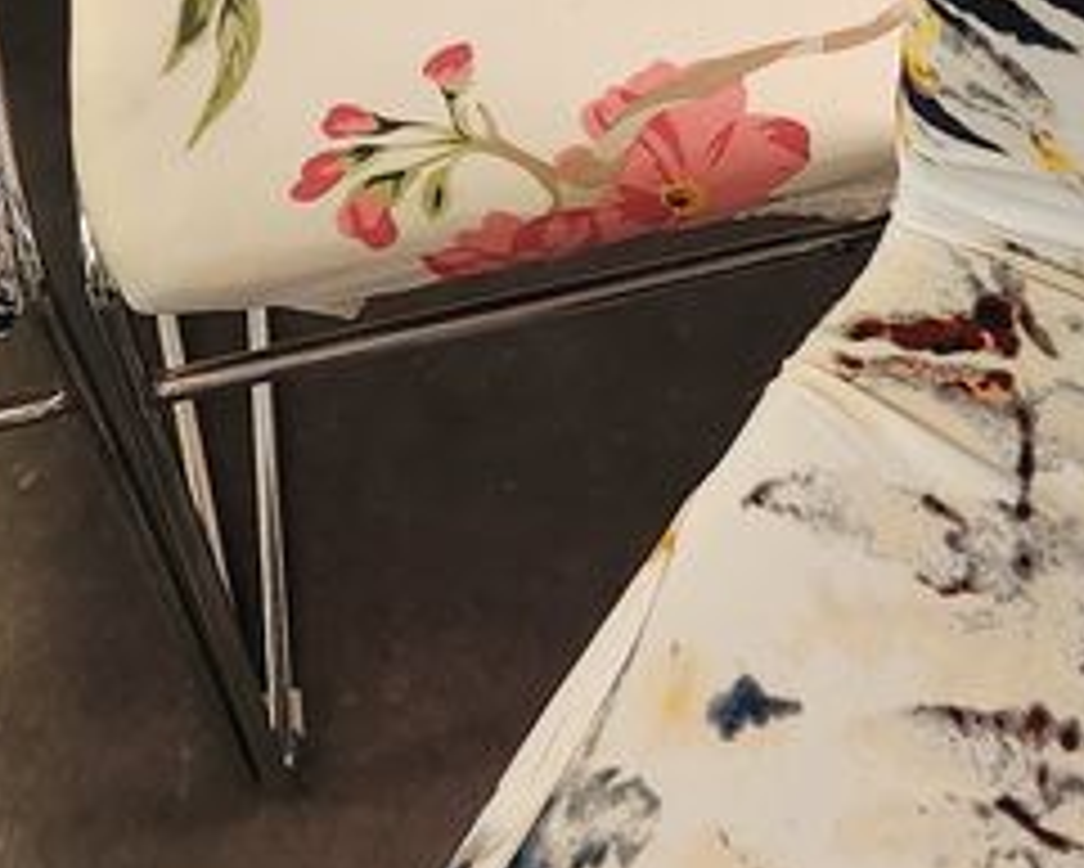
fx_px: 2985
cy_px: 58
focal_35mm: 93
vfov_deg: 16.3
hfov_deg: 20.5
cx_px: 751
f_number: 1.8
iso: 400
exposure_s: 1/100
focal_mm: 5.4
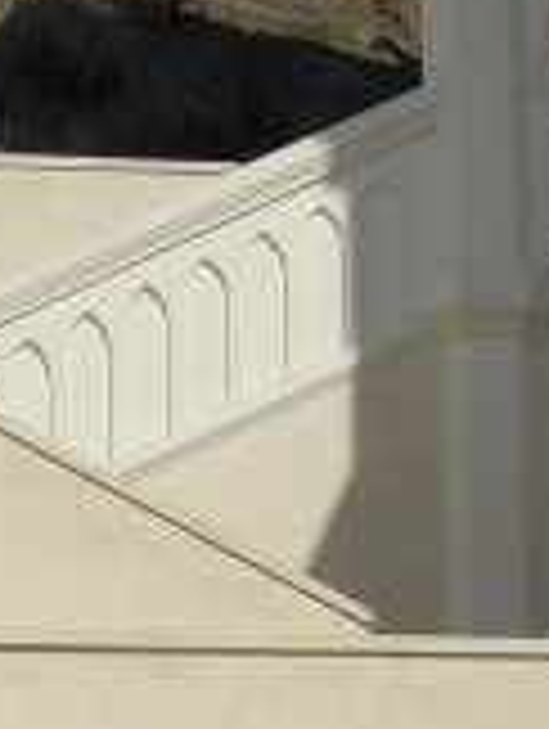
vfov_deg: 13.8
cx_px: 148
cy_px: 508
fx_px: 2995
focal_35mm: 142
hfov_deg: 10.5
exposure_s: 1/640
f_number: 7
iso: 100
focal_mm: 5.4
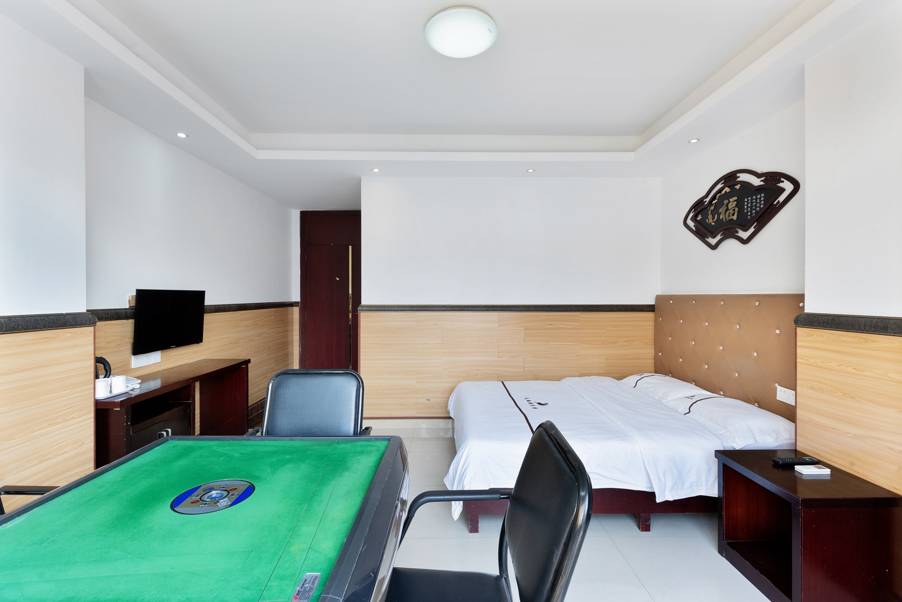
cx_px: 451
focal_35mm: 16
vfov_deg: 73.7
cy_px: 301
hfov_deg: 96.7
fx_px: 401
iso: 100
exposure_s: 1/6
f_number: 16
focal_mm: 16
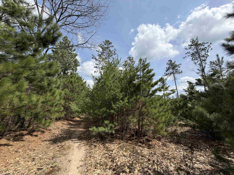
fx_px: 95
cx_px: 117
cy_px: 88
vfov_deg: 85.7
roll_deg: -1.5
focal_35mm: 14
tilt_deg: +14.5
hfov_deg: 102.1
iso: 20
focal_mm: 2.22
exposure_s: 1/799
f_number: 2.2
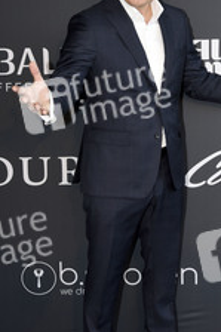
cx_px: 138
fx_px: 627
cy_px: 173
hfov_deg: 20.0
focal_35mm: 68
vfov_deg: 29.7
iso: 1000
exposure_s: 1/125
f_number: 6.3
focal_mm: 38
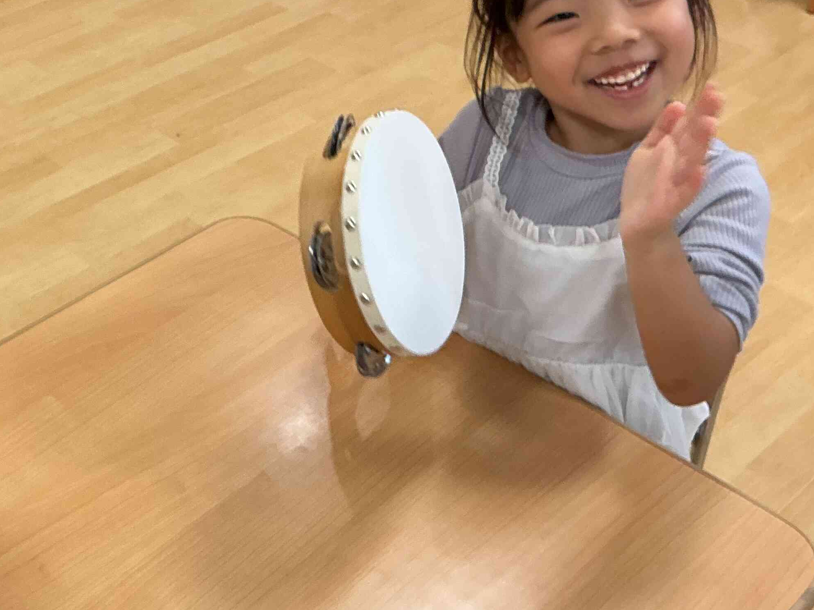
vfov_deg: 24.6
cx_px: 101
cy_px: 176
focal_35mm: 59
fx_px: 1387
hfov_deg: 31.4
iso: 64
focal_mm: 3
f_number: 1.8
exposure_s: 1/120
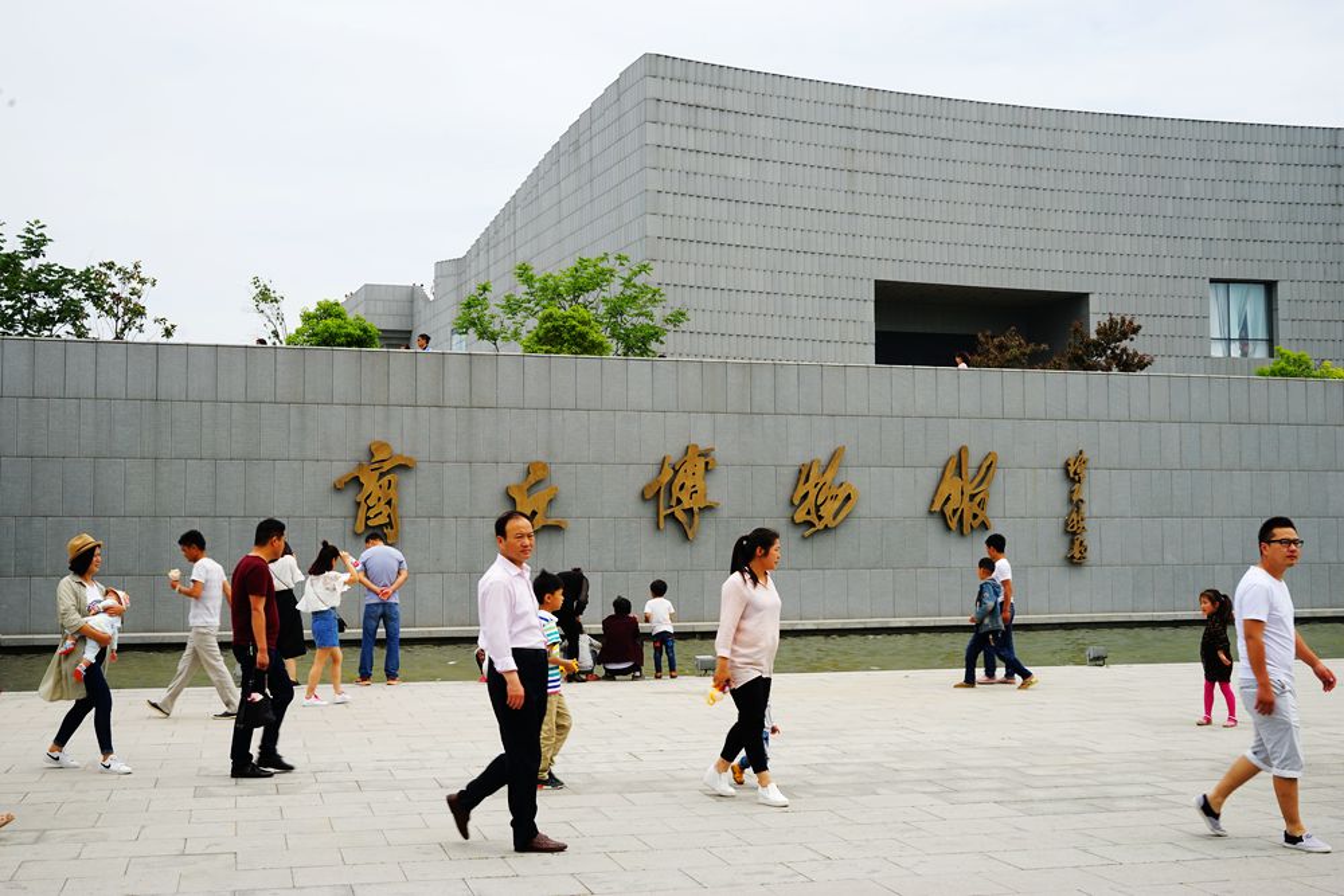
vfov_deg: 29.9
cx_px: 672
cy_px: 448
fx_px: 1680
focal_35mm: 45
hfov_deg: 43.6
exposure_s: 1/100
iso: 100
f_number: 14
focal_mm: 45
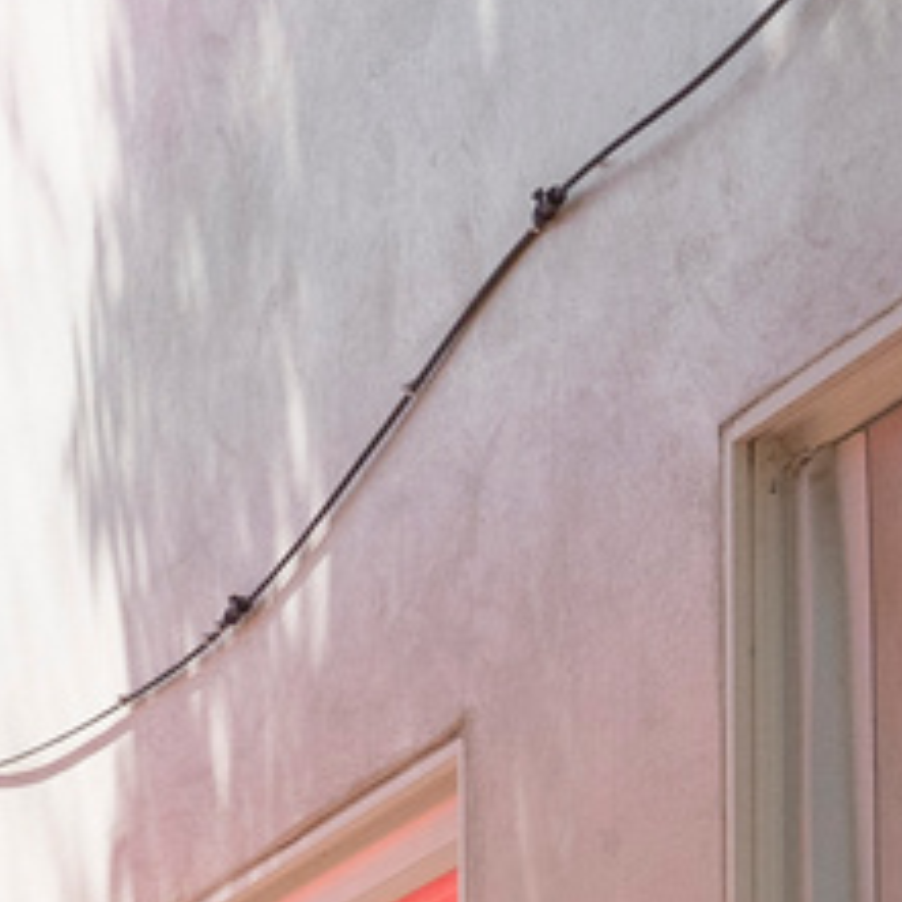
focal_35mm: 142
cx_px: -1212
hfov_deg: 10.6
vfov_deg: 11.3
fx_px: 4186
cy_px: 1680
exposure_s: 1/250
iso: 250
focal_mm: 18
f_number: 9
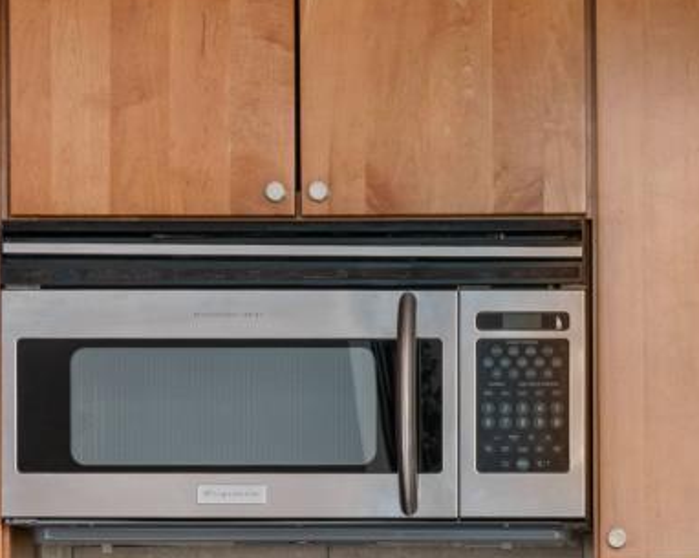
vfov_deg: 6.8
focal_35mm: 225
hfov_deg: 8.5
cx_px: 769
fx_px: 4651
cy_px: 818
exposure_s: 1/60
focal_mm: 61
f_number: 4
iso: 400
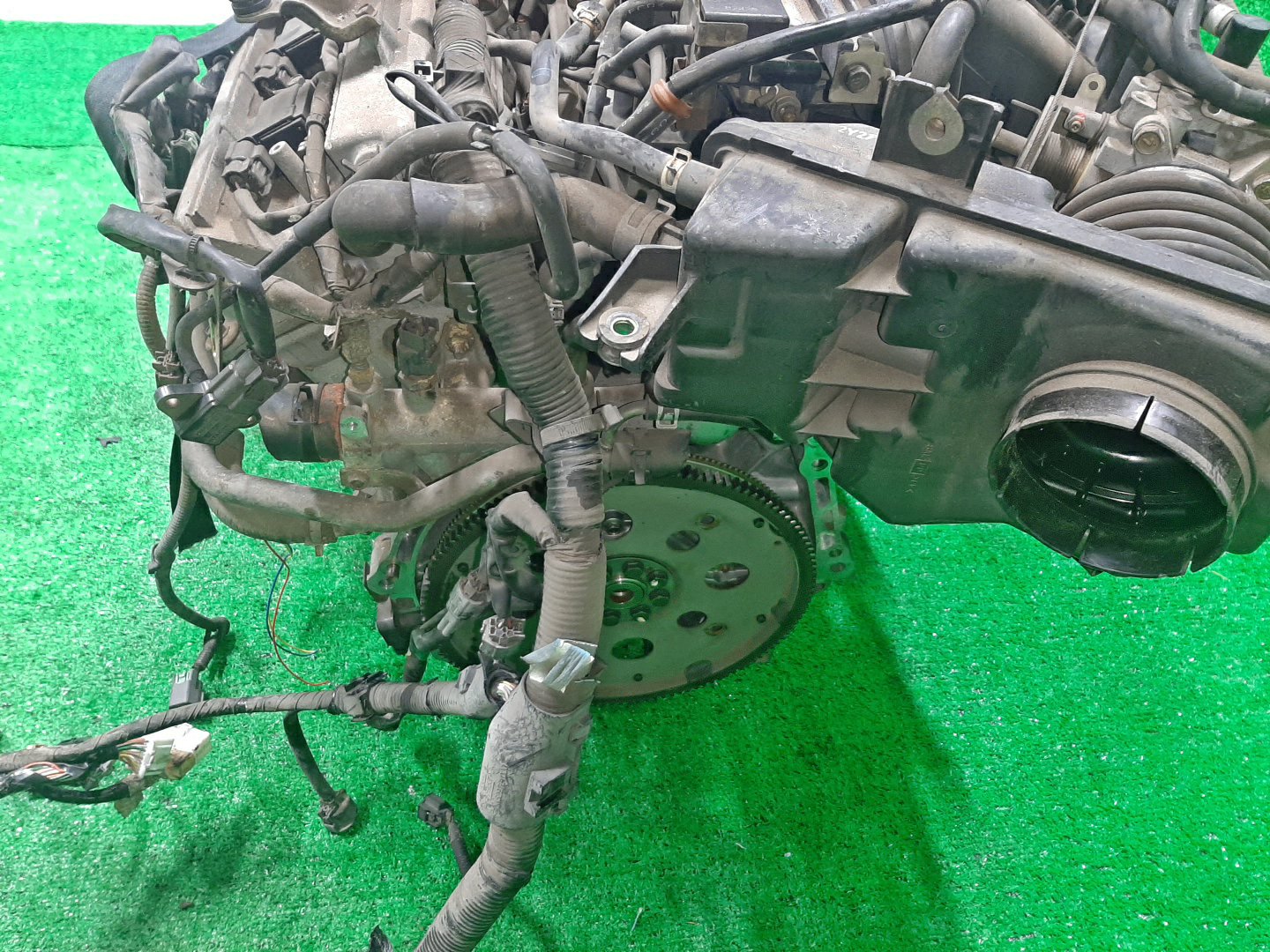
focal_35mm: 26
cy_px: 476
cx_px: 635
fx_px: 954
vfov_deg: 53.1
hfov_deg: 67.3
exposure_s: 1/25
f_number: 1.7
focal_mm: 3.93
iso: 192
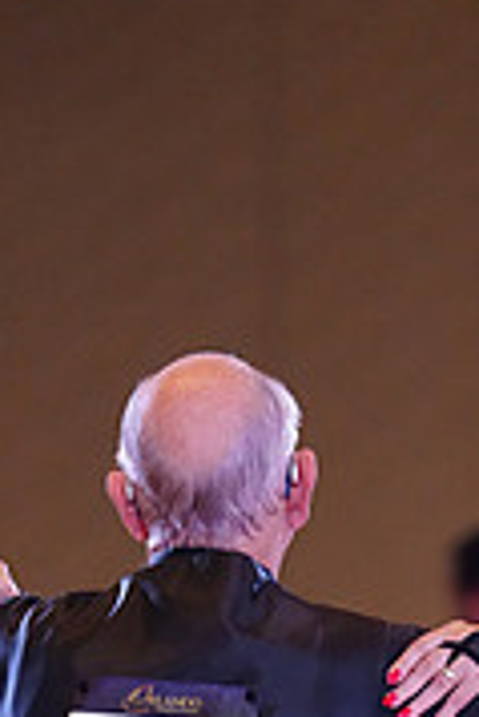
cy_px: 1076
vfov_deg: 3.5
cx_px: 481
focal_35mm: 587
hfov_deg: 2.3
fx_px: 11692
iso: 5000
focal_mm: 180
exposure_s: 1/400
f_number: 2.8
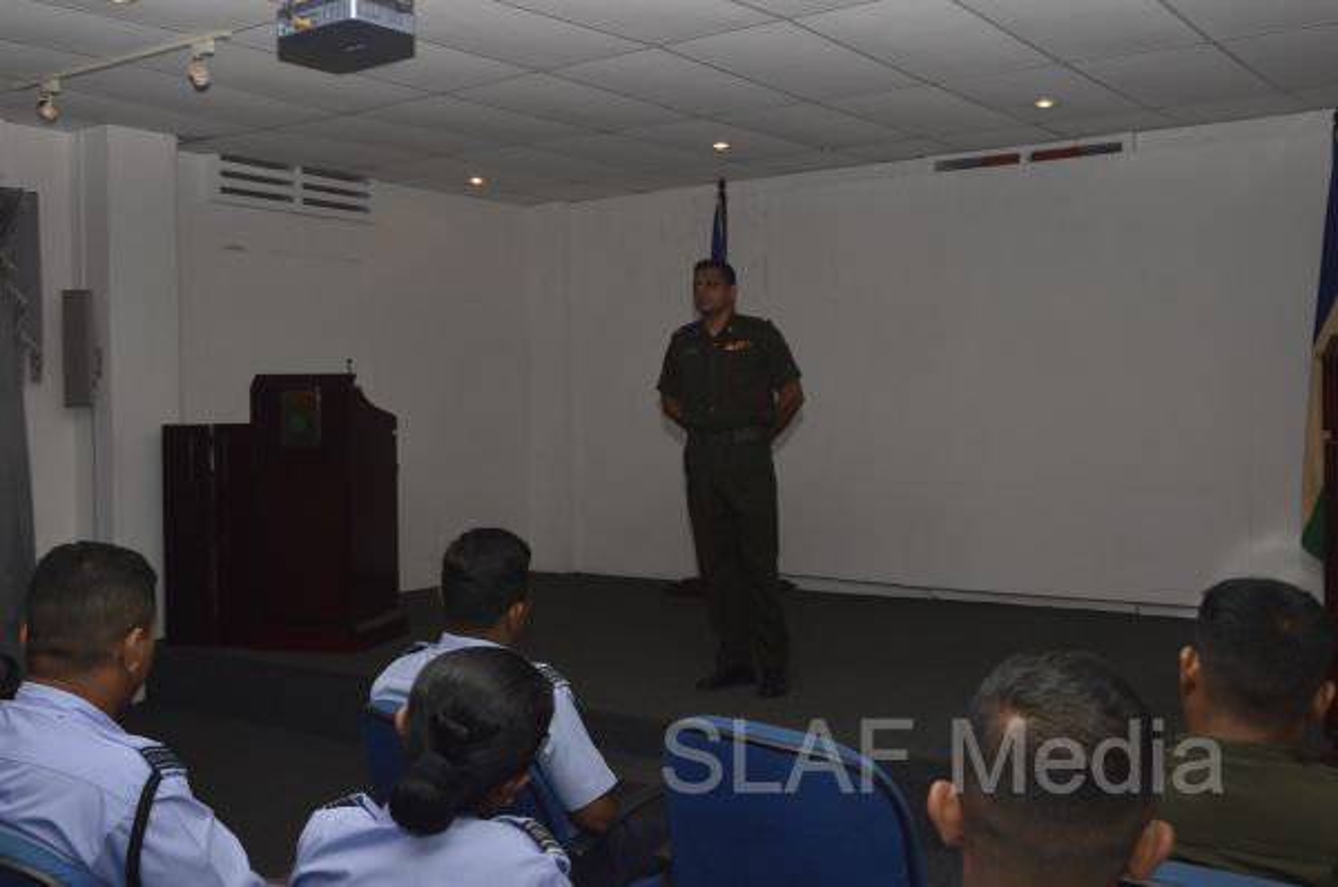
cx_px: 669
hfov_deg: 51.4
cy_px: 444
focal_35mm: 38
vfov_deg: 35.4
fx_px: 1392
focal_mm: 25
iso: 200
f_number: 7.1
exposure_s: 1/200
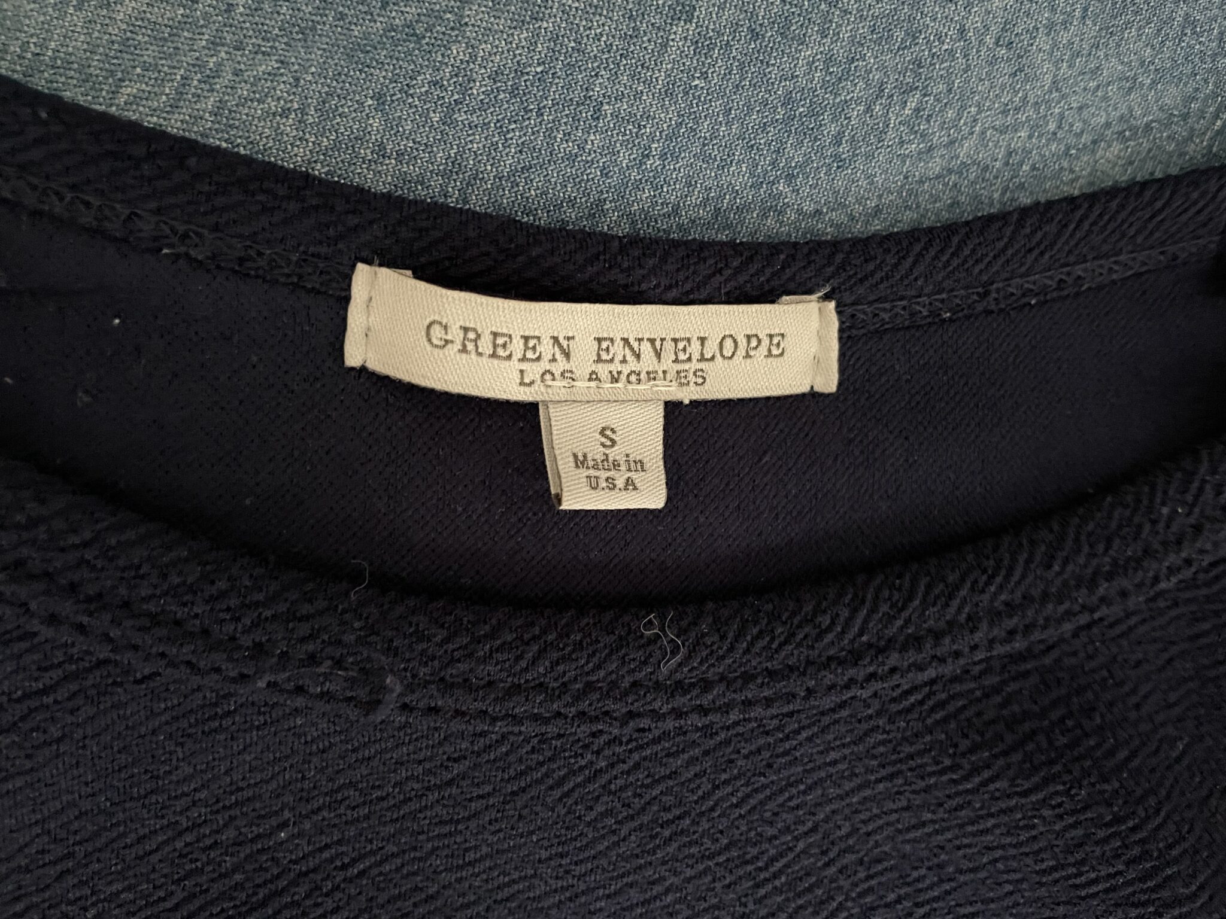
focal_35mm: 26
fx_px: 921
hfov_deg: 67.3
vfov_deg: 53.1
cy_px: 460
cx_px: 613
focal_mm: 4.2
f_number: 1.6
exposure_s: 1/30
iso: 800
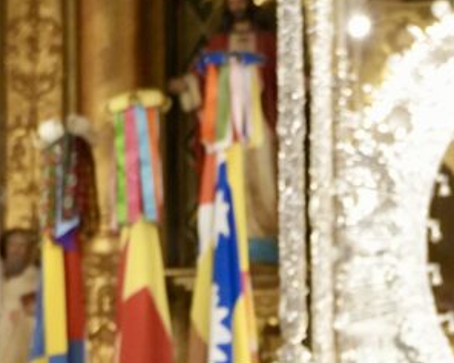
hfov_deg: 10.3
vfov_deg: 8.2
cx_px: 506
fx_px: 2487
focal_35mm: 185
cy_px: 500
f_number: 4.5
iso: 3200
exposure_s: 1/125
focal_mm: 38
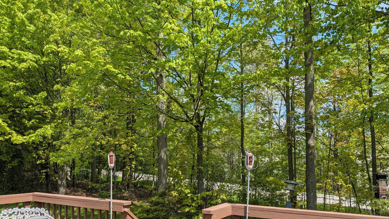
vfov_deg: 42.4
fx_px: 279
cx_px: 195
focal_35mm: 27
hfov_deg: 69.9
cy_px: 143
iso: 17
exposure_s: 1/4926
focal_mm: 6.9
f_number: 1.68
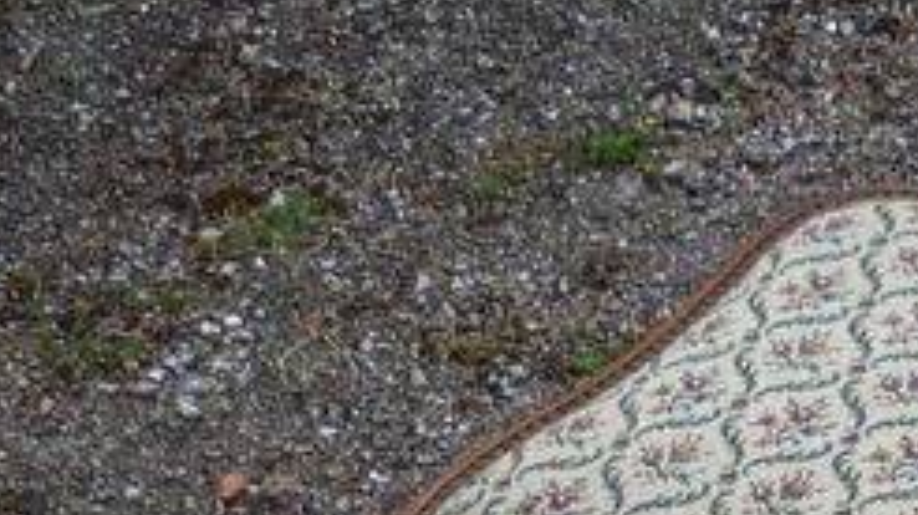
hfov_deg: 15.8
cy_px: 1336
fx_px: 3235
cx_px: 933
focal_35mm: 133
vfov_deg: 8.2
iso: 100
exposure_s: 1/200
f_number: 4
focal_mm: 5.2
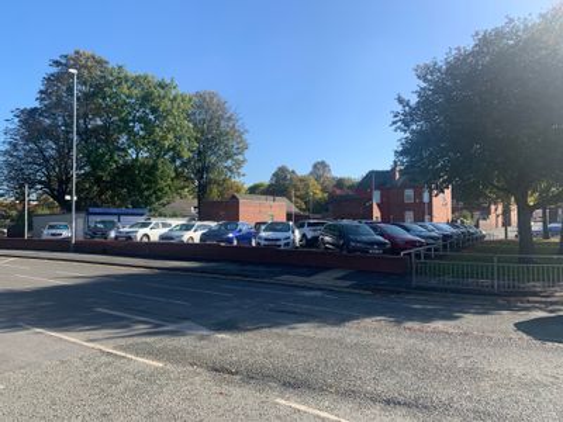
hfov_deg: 67.3
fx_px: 423
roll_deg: -0.1
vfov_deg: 53.1
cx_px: 282
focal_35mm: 26
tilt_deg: +3.5
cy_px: 211
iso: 25
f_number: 1.8
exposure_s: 1/1332
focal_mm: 4.25
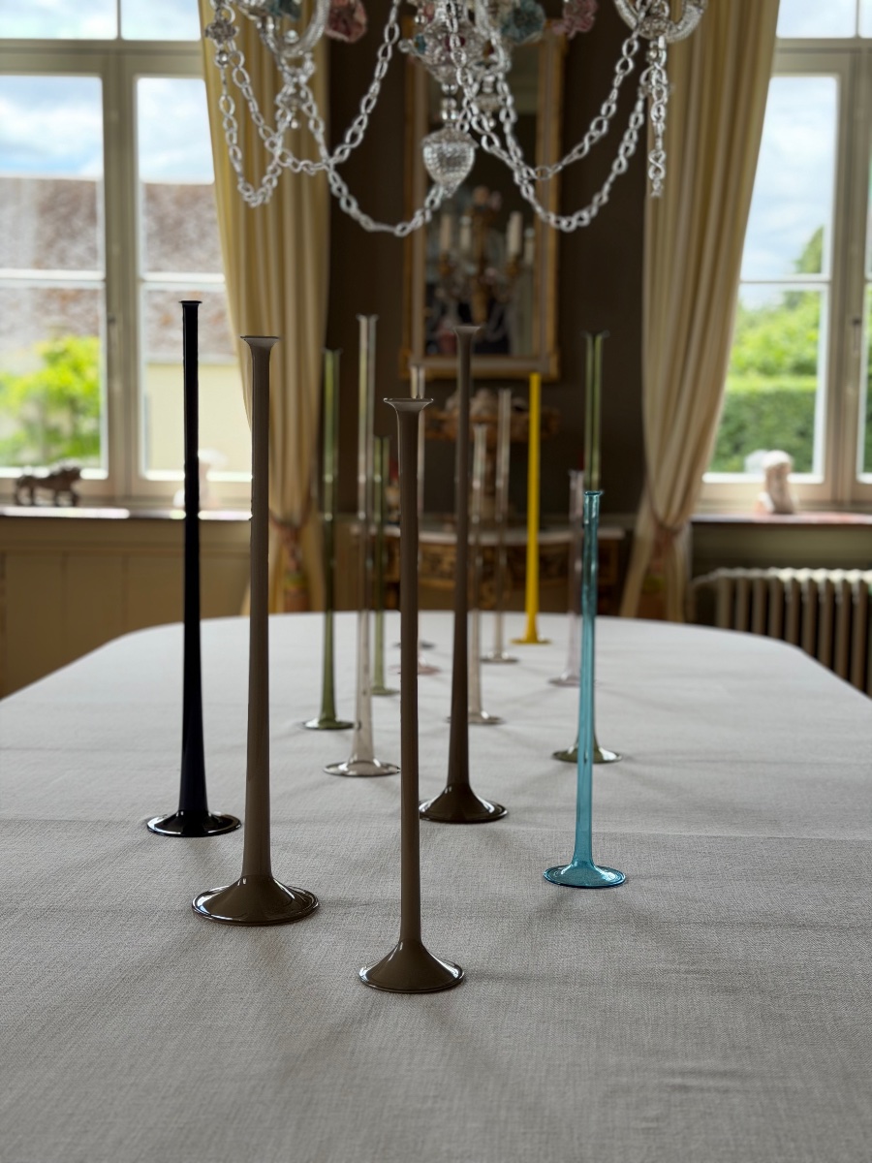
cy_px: 582
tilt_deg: -5.3
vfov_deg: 39.7
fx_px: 1612
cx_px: 436
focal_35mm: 48
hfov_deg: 30.3
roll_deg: -0.7
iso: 80
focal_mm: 6.76
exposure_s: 1/388
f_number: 1.78
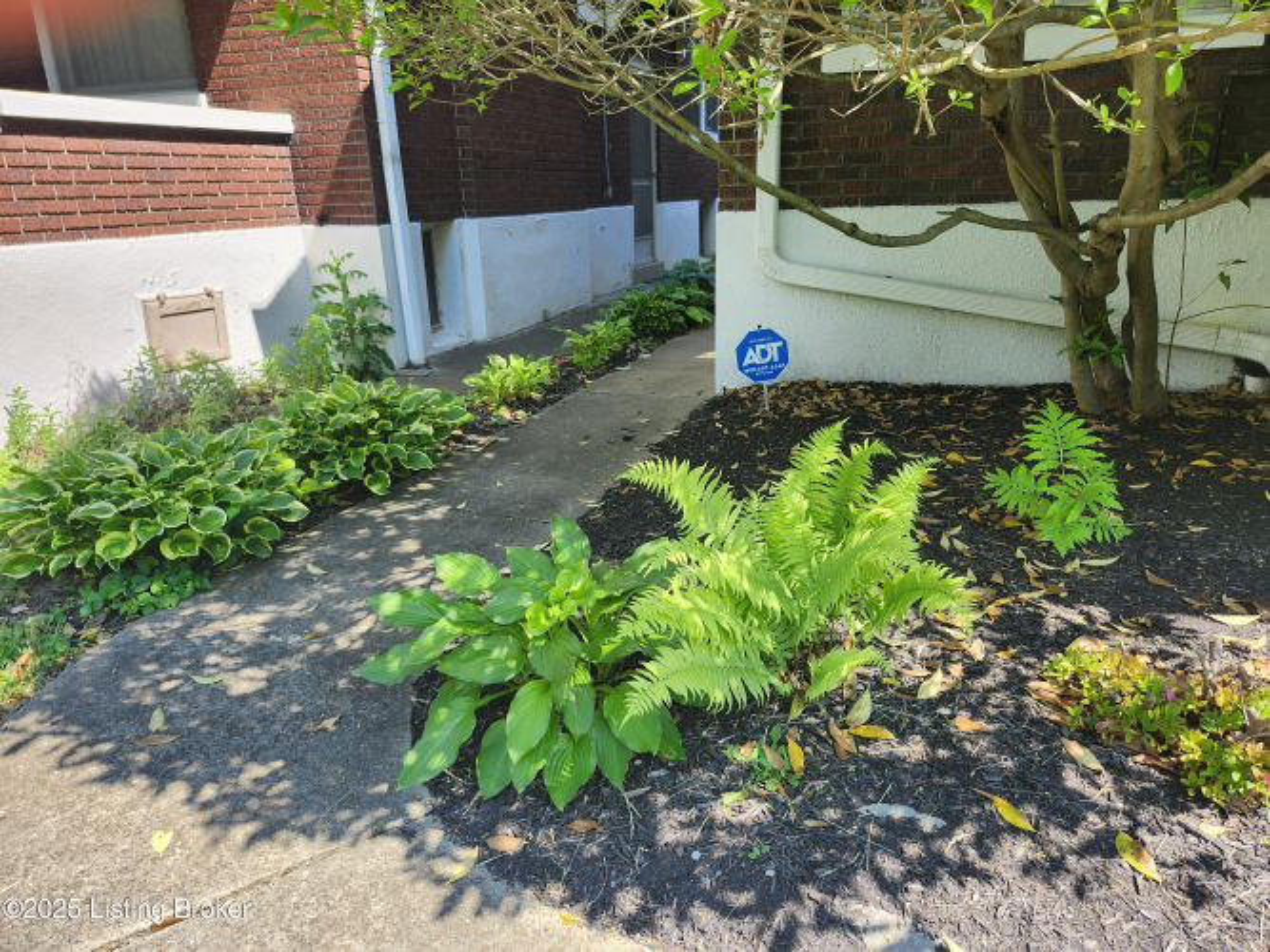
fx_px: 844
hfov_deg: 73.9
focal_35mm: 23
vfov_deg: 58.9
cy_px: 476
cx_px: 635
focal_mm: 5.54
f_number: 1.8
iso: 25
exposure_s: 1/310
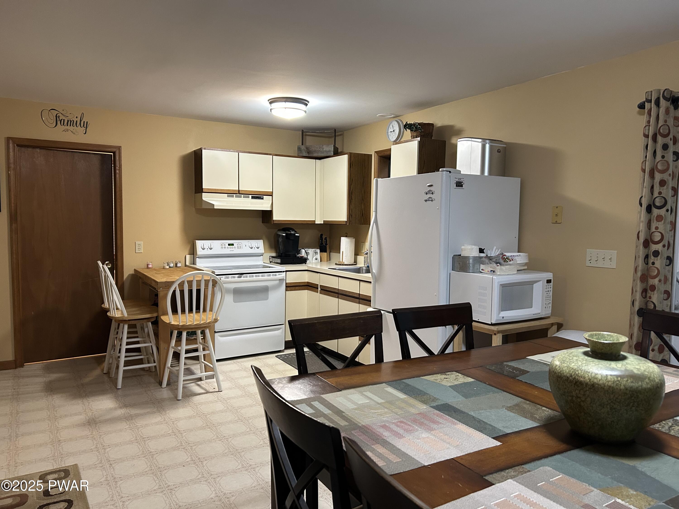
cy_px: 254
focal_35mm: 26
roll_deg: -1.3
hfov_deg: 67.3
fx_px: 510
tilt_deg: -3.5
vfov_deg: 53.1
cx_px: 340
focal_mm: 5.7
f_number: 1.5
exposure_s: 1/60
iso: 250
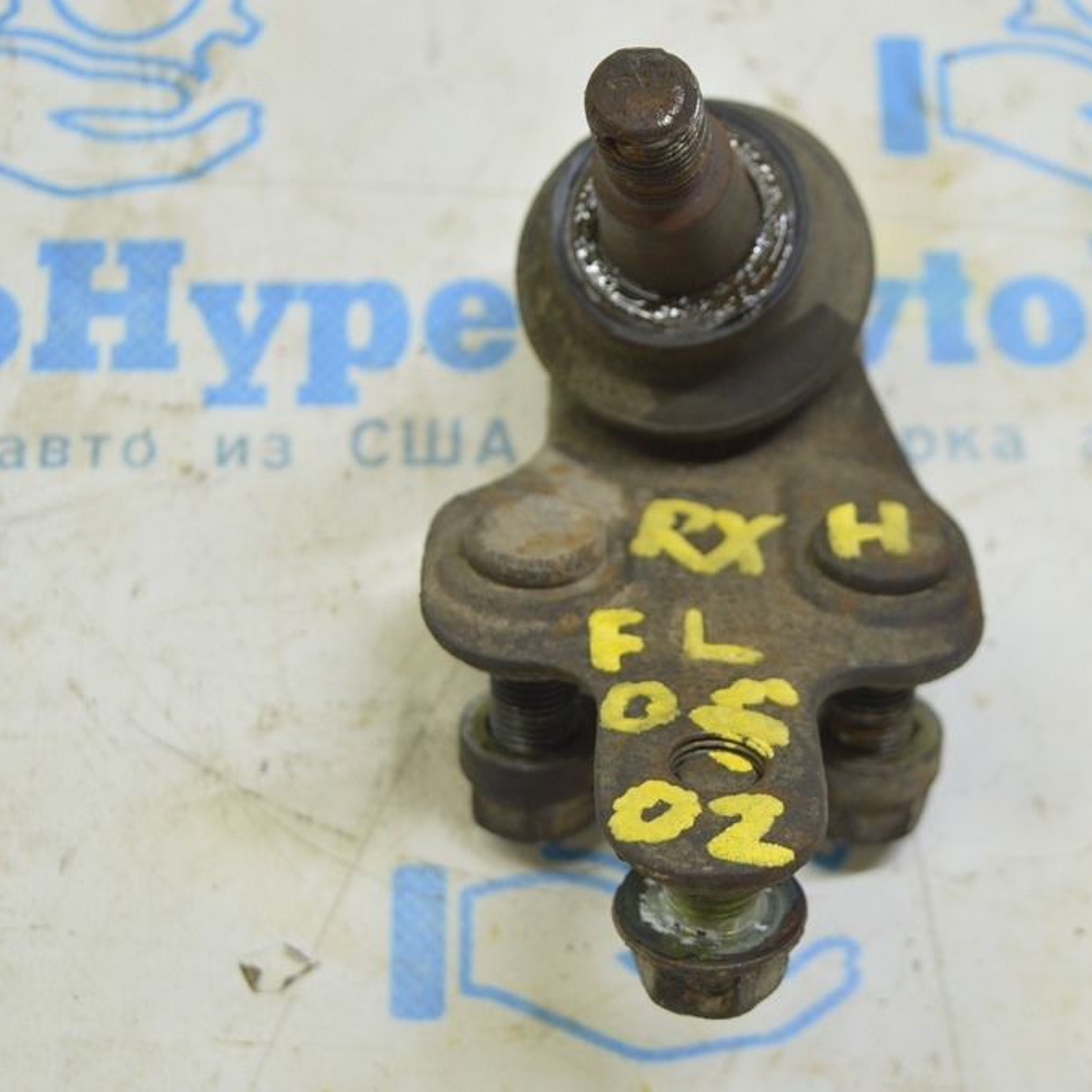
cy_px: 547
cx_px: 651
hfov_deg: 22.4
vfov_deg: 22.5
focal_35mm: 77
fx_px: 2748
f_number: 5.6
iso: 400
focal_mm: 40
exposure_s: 1/20
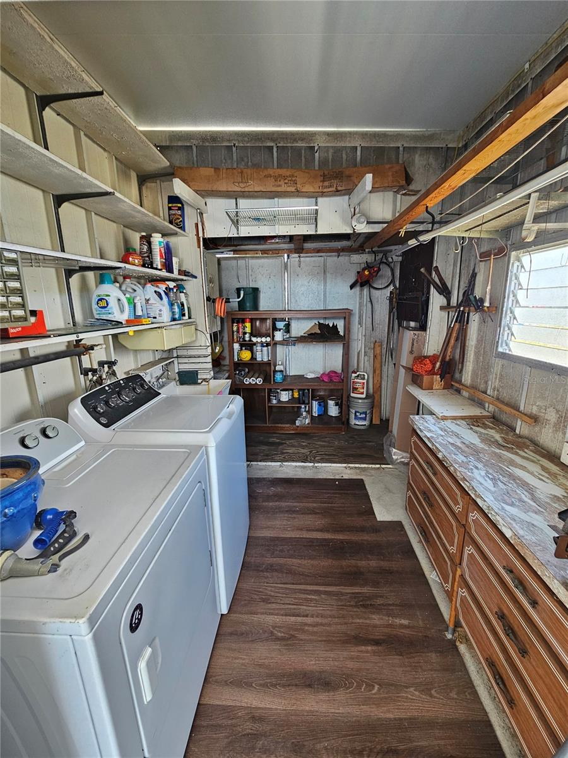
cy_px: 379
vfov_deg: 106.2
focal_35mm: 13
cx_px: 284
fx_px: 284
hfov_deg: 89.9
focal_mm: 2.2
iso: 160
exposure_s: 1/60.2
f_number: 2.2
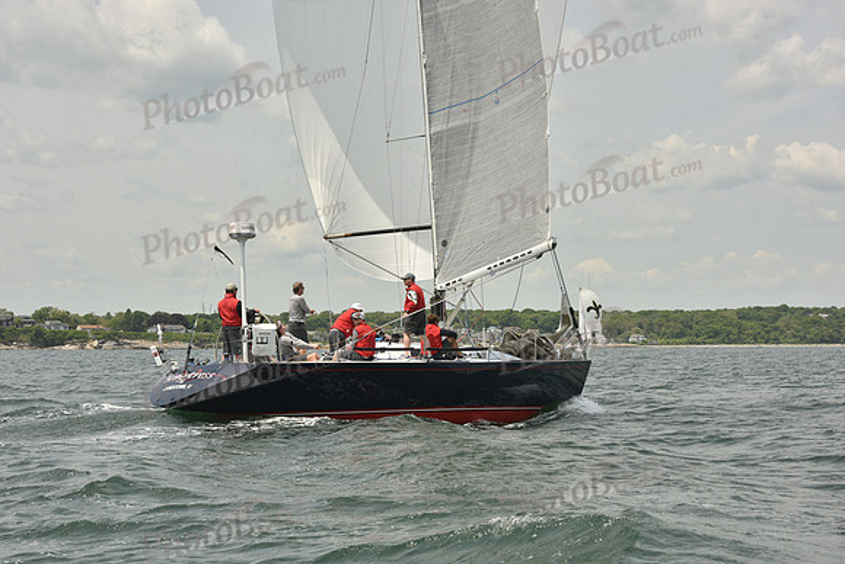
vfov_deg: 19.5
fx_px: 1643
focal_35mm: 70
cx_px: 422
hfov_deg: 28.8
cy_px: 282
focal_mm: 70
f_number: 10
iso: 400
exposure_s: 1/1250
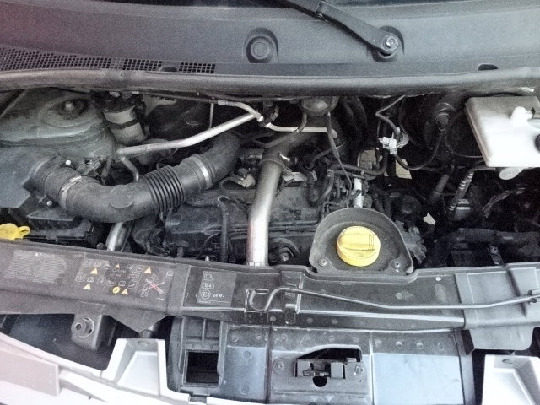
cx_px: 270
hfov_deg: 71.6
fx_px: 374
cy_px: 202
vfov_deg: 56.8
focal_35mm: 24
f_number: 3.5
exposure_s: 1/200
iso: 3200
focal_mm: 4.25
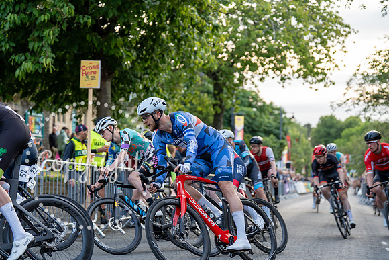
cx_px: 194
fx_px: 757
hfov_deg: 28.8
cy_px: 130
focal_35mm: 70
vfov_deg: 19.5
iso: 1000
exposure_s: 1/800
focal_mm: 70
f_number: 2.8
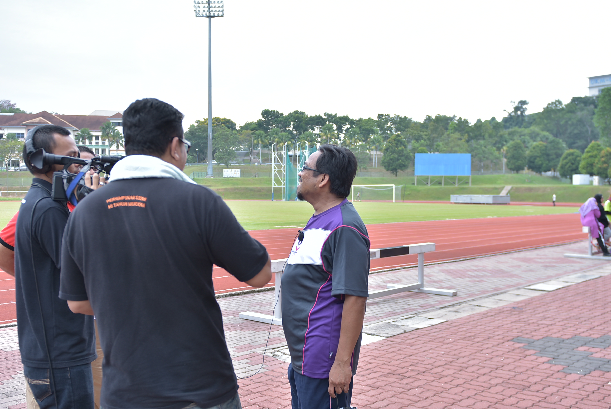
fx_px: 611
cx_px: 306
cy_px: 204
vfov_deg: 36.9
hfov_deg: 53.1
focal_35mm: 36
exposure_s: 1/200
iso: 100
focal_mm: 24
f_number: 2.8
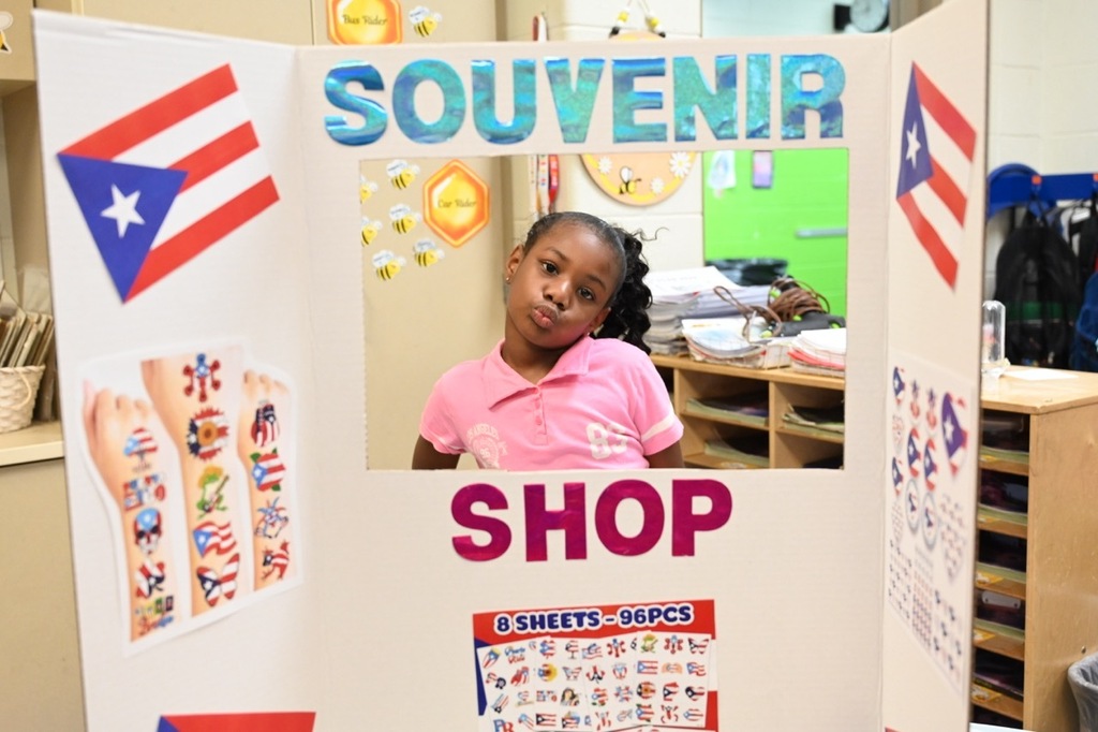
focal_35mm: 37
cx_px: 549
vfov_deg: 35.9
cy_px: 366
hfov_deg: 51.9
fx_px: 1128
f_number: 4
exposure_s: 1/125
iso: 3200
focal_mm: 37
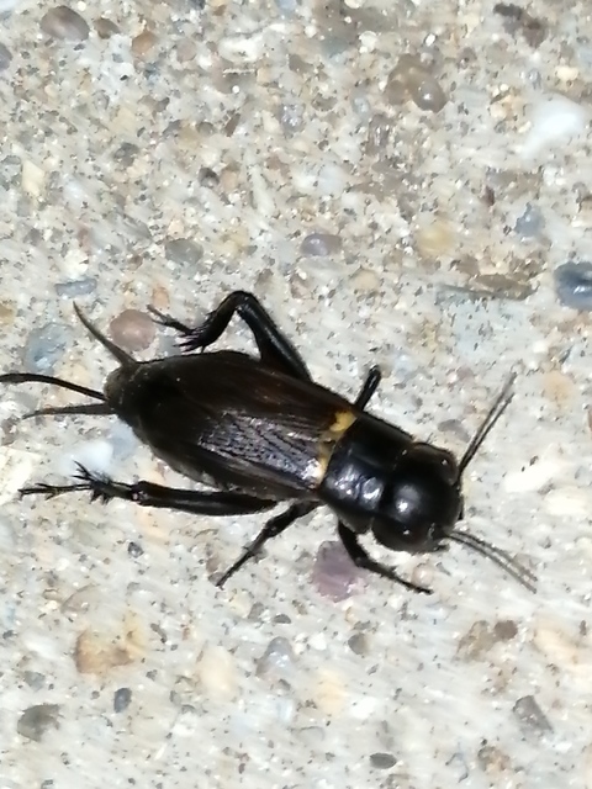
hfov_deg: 14.4
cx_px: 296
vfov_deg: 19.1
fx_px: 2349
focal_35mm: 103
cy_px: 394
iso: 320
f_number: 1.8
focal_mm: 3.46
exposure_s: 1/33.3
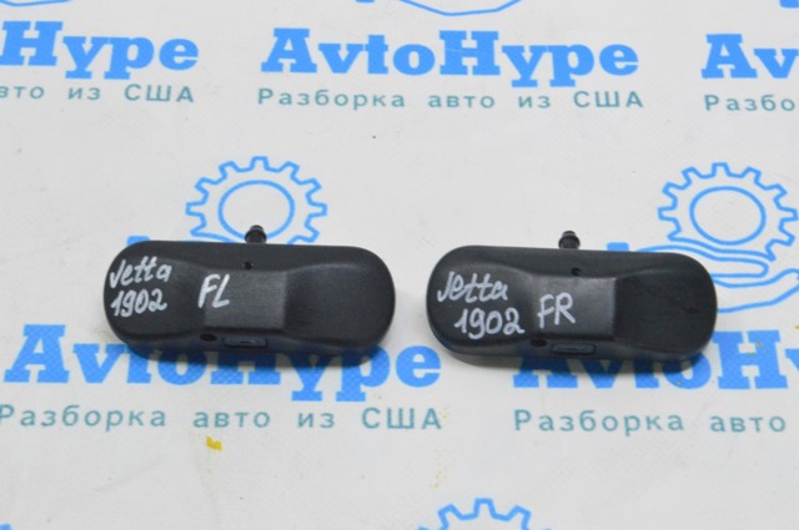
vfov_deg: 18.1
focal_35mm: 75
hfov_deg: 27.0
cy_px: 265
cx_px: 400
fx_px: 1662
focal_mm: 50
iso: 6400
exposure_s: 1/20
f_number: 20
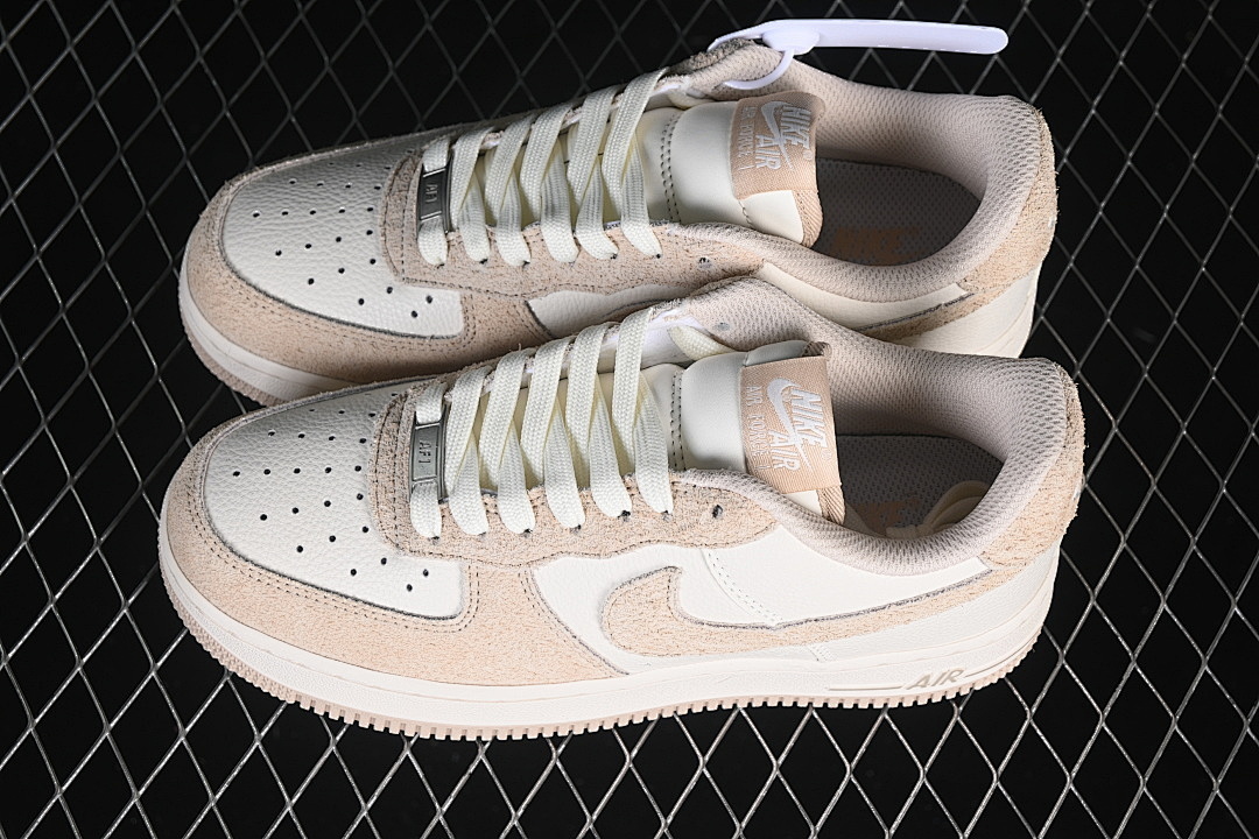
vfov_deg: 18.2
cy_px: 420
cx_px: 630
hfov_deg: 27.0
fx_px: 2623
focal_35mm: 75
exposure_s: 1/80
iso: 160
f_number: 7.1
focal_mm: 50
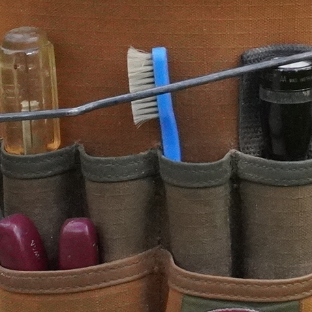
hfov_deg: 6.7
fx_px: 2476
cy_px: -223
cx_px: 820
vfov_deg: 7.0
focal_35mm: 243
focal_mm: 29
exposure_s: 1/2000
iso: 4000
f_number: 10
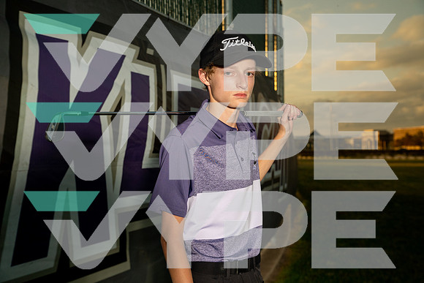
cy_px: 142
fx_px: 507
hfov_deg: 45.4
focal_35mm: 43
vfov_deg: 31.2
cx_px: 212
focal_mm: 43
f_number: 4.5
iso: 400
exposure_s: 1/250
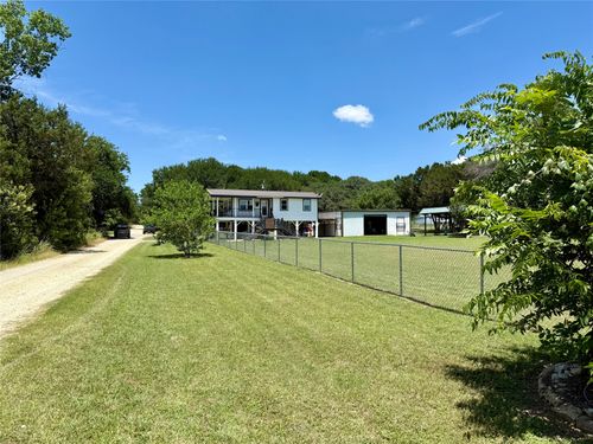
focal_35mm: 24
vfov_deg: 56.8
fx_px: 411
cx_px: 296
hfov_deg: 71.6
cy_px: 222
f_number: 1.78
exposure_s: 1/4167
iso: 80
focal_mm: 6.76
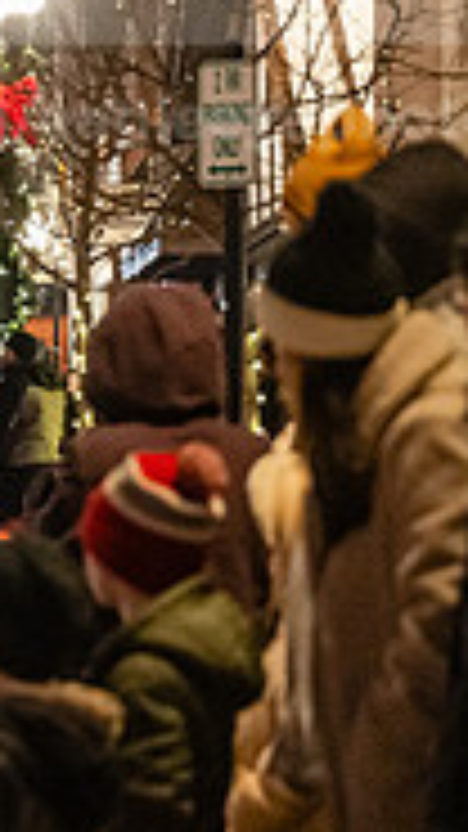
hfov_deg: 5.0
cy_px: 214
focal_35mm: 233
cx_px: -738
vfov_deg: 9.2
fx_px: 5143
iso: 5000
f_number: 3.2
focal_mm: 71
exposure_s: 1/200
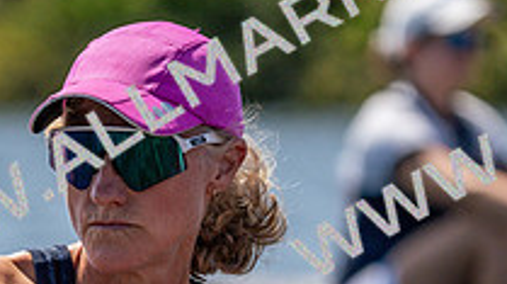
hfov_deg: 2.7
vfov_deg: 1.5
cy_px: 317
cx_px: 114
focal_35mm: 807
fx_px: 10837
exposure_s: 1/2000
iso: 250
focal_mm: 277
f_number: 5.6
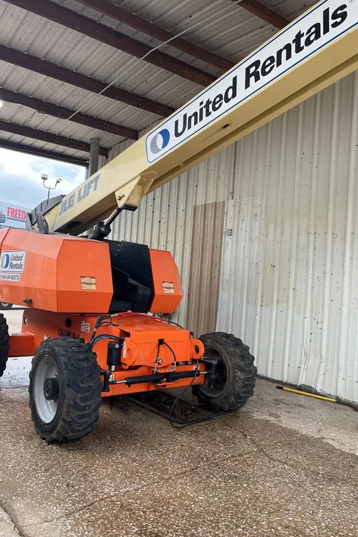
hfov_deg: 46.4
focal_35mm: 28
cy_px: 265
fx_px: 418
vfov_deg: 65.5
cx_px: 168
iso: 50
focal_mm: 5.1
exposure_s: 1/661
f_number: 1.6
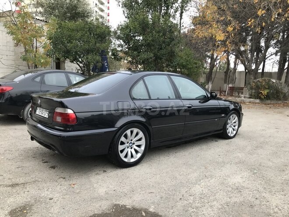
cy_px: 108
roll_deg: -0.3
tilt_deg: -5.8
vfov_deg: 49.7
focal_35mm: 28
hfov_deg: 63.4
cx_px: 144
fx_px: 234
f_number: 1.8
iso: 32
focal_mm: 3.99
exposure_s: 1/50
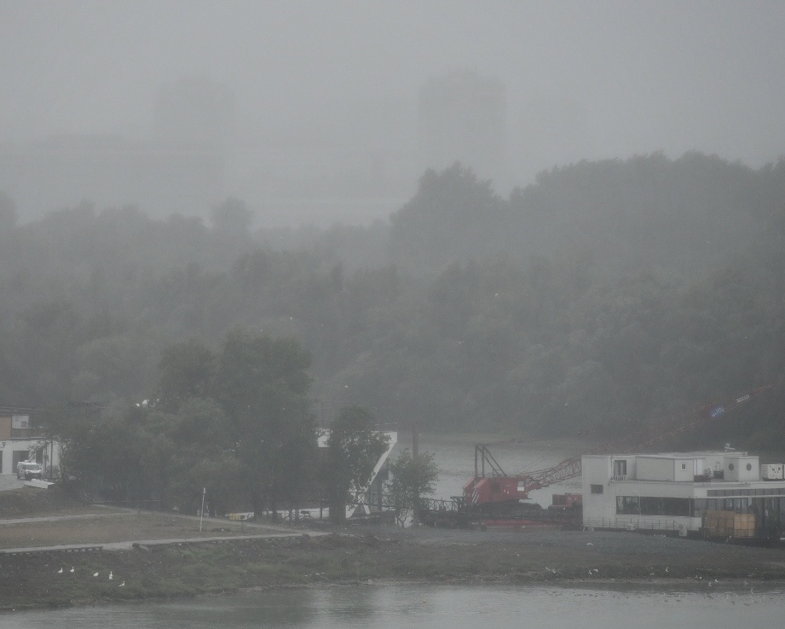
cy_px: 256
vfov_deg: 4.7
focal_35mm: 330
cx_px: 309
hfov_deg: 5.9
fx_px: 7668
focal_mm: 200
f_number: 4.5
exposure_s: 1/4000
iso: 500
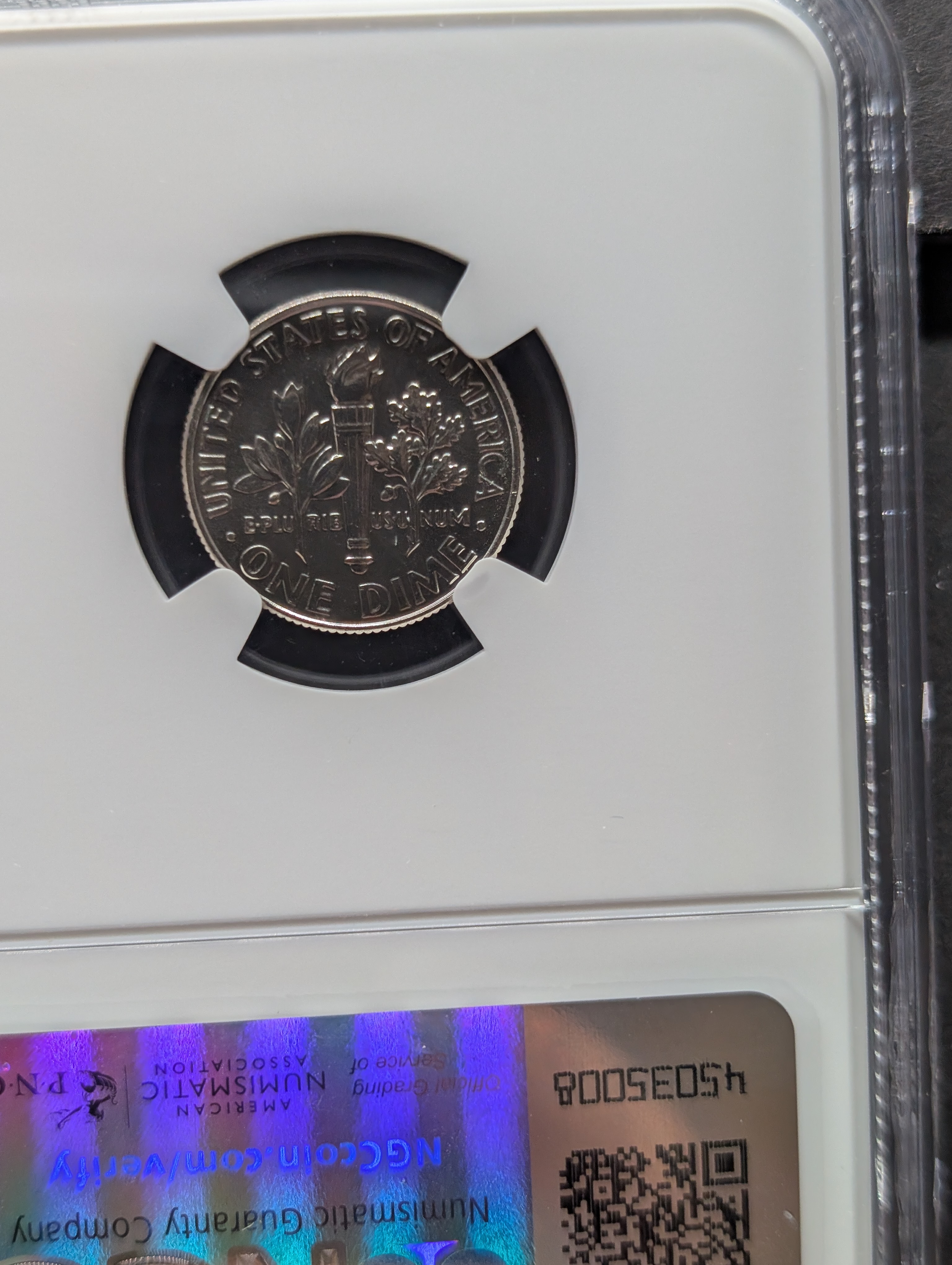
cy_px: 632
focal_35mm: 49
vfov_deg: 38.9
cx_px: 476
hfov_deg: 29.7
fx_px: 1792
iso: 91
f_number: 1.68
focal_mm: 6.9
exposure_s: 1/151
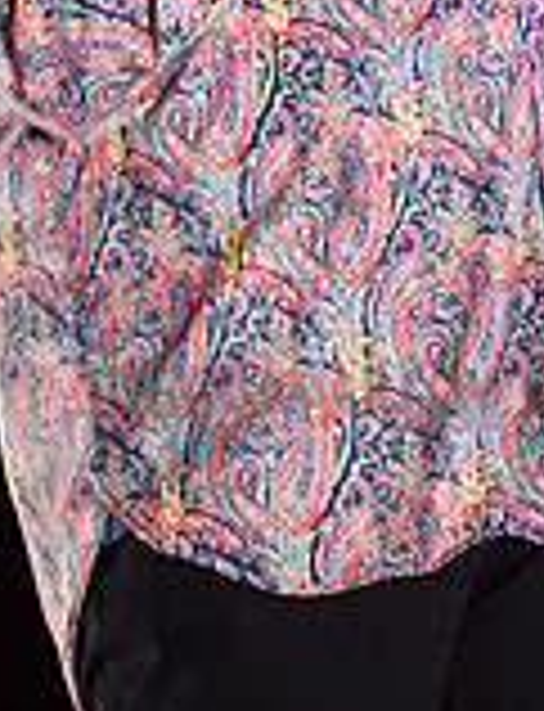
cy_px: -126
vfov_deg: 6.0
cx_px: 331
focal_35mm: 325
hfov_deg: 4.6
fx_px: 6720
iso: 3200
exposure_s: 1/200
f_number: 3.2
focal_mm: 80
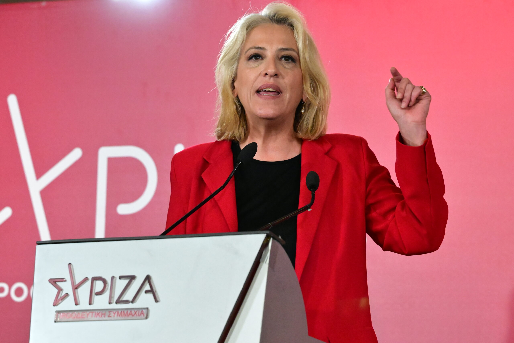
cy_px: 172
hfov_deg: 11.4
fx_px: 2570
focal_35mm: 180
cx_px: 257
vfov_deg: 7.6
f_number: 4.5
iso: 8000
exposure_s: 1/250
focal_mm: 120
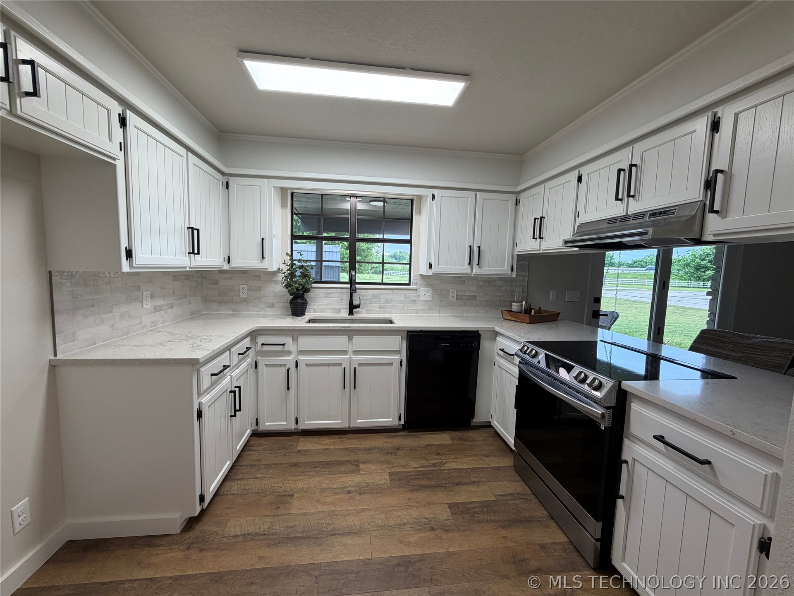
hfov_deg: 102.1
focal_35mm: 14
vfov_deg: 85.7
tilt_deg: -5.7
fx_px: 321
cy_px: 298
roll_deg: -1.2
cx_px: 397
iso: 160
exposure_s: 1/120
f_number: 2.2
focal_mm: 2.22
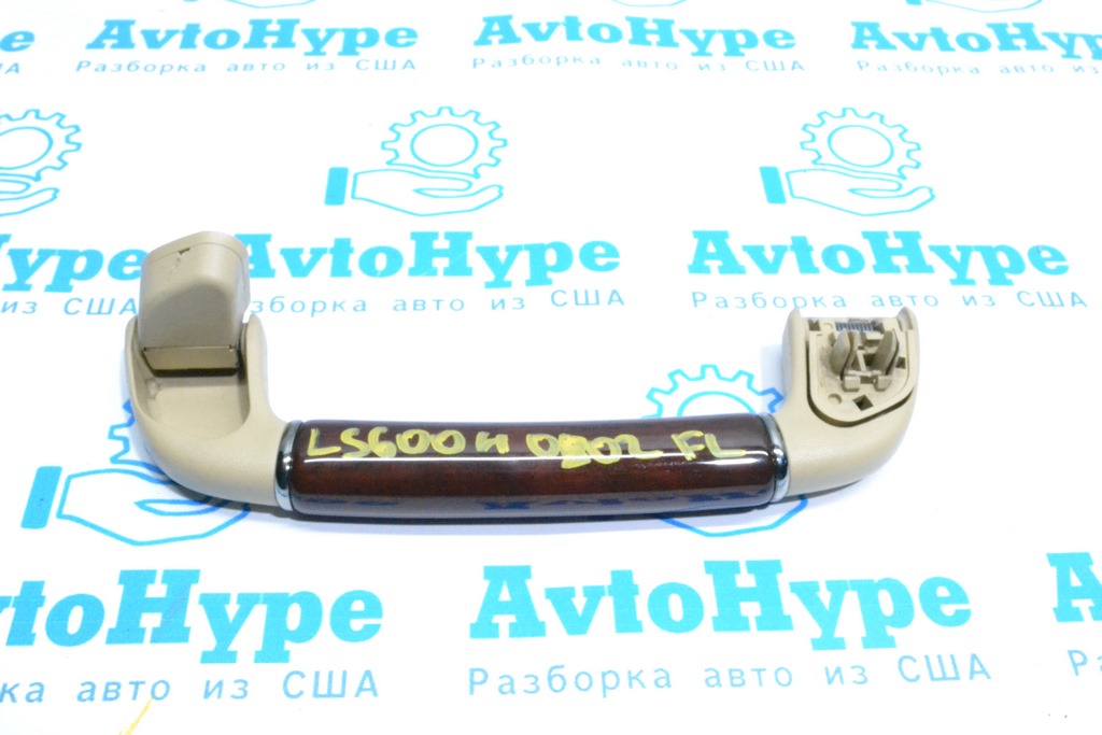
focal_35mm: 39
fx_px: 1194
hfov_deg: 49.5
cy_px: 368
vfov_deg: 34.2
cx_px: 551
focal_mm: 26
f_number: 14
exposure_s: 1/80
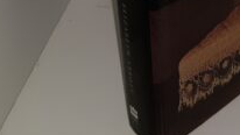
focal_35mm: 89
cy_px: -100
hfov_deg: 23.1
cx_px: 231
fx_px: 567
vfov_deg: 12.5
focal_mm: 3.7
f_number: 1.7
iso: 40
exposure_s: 1/216
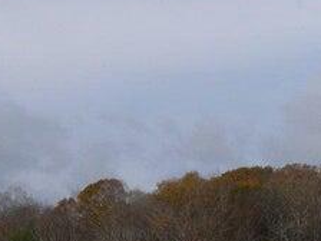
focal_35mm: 137
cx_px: 230
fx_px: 1270
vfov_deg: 10.4
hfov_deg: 14.4
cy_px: 377
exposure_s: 1/400
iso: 100
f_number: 6.3
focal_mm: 6
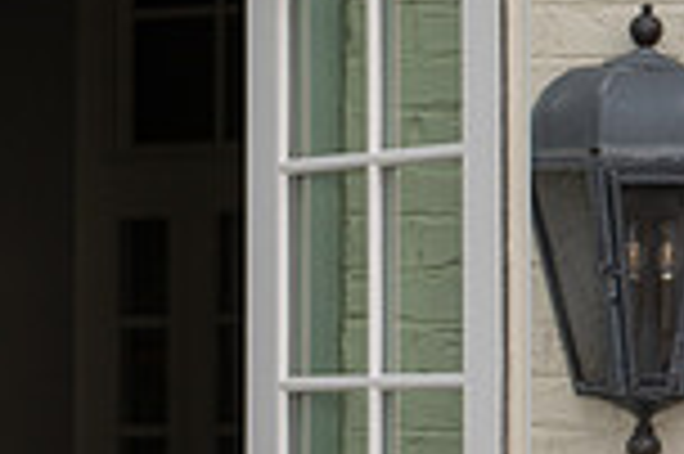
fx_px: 7041
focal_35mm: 371
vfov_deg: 3.7
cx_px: -381
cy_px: 659
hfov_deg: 5.5
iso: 100
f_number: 5.6
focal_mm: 89
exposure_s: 1/250
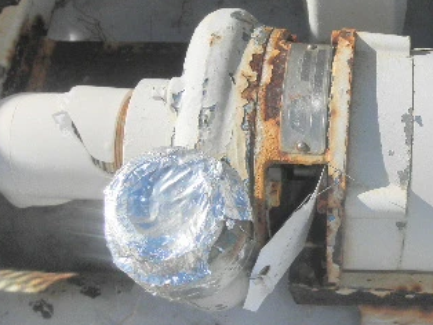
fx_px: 714
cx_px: 379
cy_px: 179
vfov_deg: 25.7
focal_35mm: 57
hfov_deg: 32.3
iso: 64
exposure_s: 1/250
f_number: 8.5
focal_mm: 5
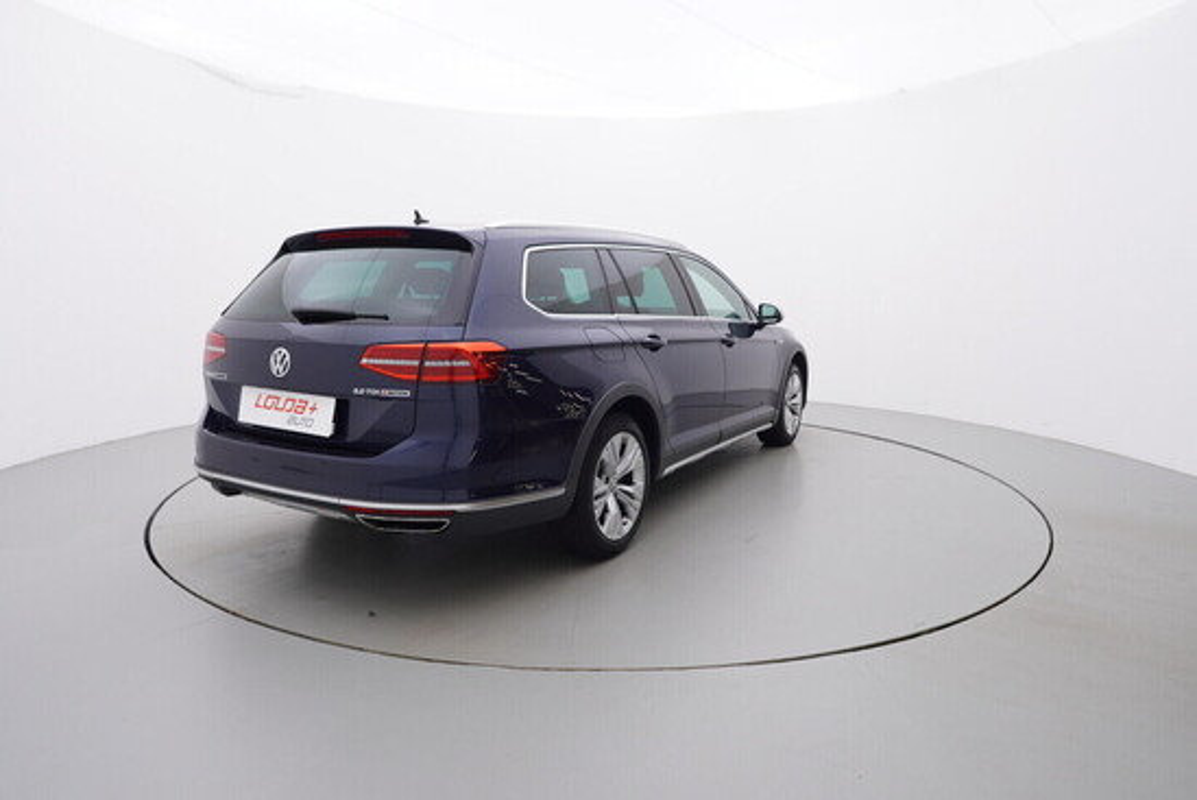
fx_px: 749
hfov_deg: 77.3
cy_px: 400
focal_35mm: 22
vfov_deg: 56.2
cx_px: 598
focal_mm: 15
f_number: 5
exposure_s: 1/80
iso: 200
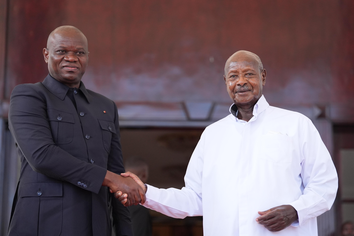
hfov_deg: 22.1
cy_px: 118
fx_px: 905
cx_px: 177
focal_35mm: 92
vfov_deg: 14.9
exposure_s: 1/4000
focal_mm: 92
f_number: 2.8
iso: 1600
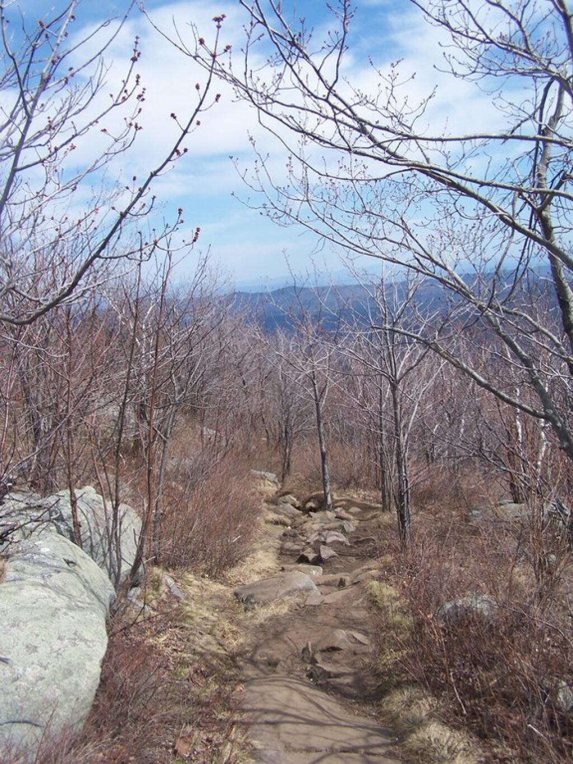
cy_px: 382
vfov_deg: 49.0
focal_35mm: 38
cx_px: 286
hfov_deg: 37.7
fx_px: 839
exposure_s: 1/800
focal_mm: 6.3
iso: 80
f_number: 4
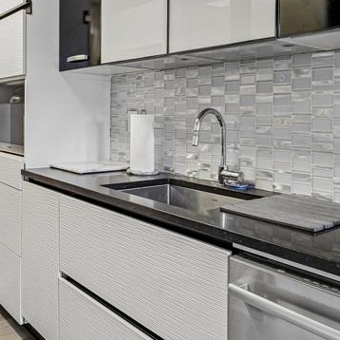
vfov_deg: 47.8
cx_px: 100
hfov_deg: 47.2
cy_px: 119
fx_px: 378
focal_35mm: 34
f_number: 8
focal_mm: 14
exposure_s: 1/10
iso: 400
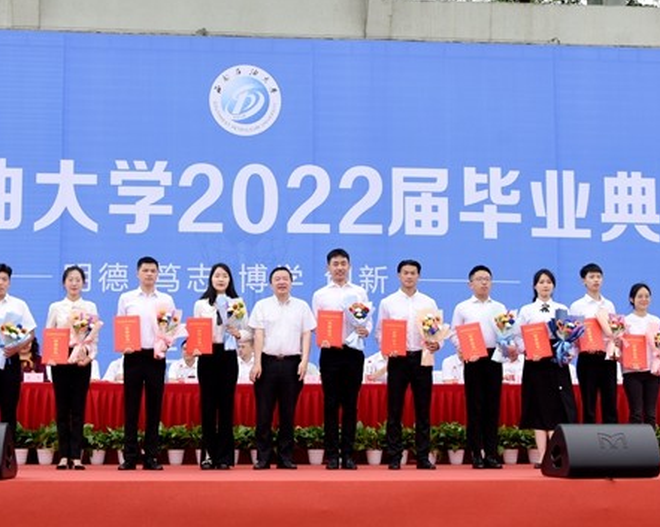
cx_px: 260
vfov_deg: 22.8
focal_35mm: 67
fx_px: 1308
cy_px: 246
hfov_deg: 28.2
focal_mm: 42
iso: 100
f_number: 6.3
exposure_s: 1/160
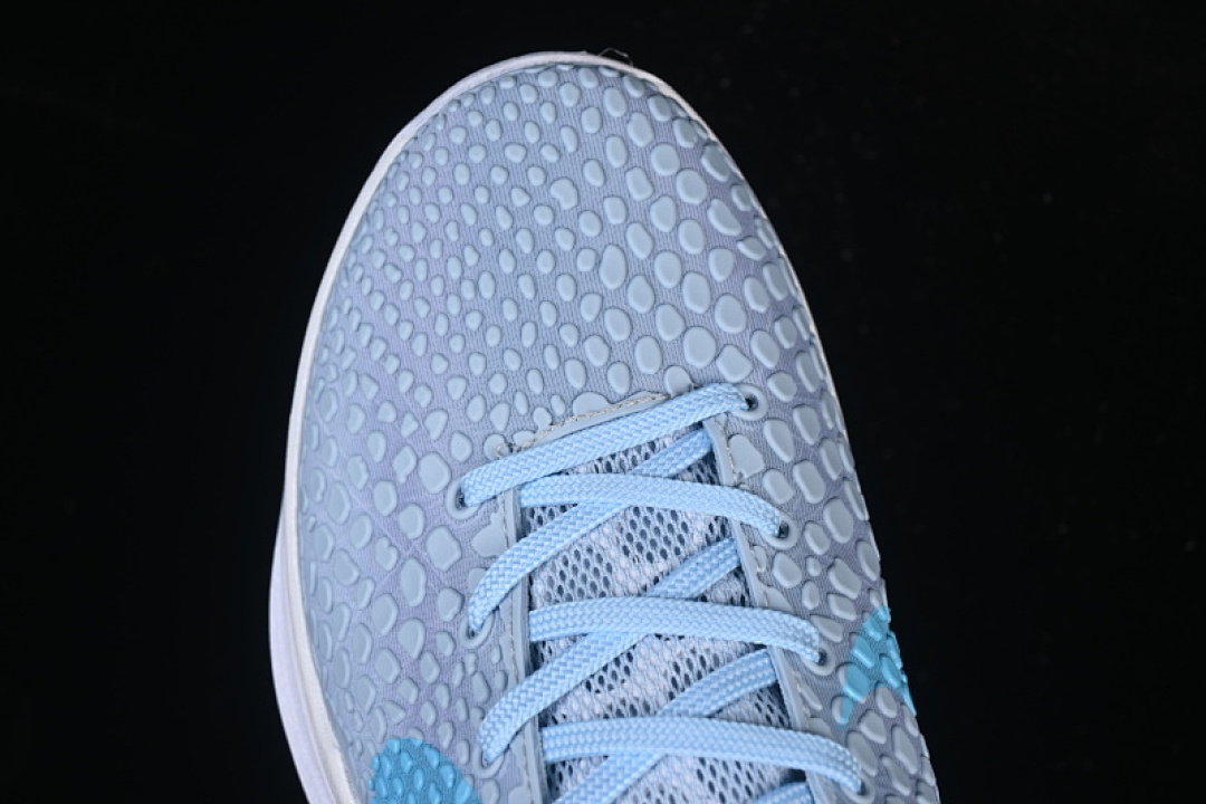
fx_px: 2512
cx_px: 603
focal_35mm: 75
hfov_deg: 27.0
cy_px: 402
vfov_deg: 18.2
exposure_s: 1/80
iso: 160
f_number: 7.1
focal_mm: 50
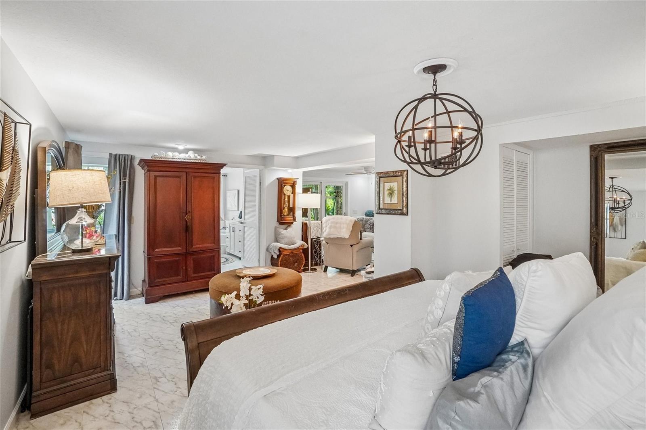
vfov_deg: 77.3
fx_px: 269
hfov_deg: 100.4
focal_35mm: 15
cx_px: 323
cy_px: 215
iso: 2500
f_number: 8
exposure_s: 1/30
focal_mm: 10
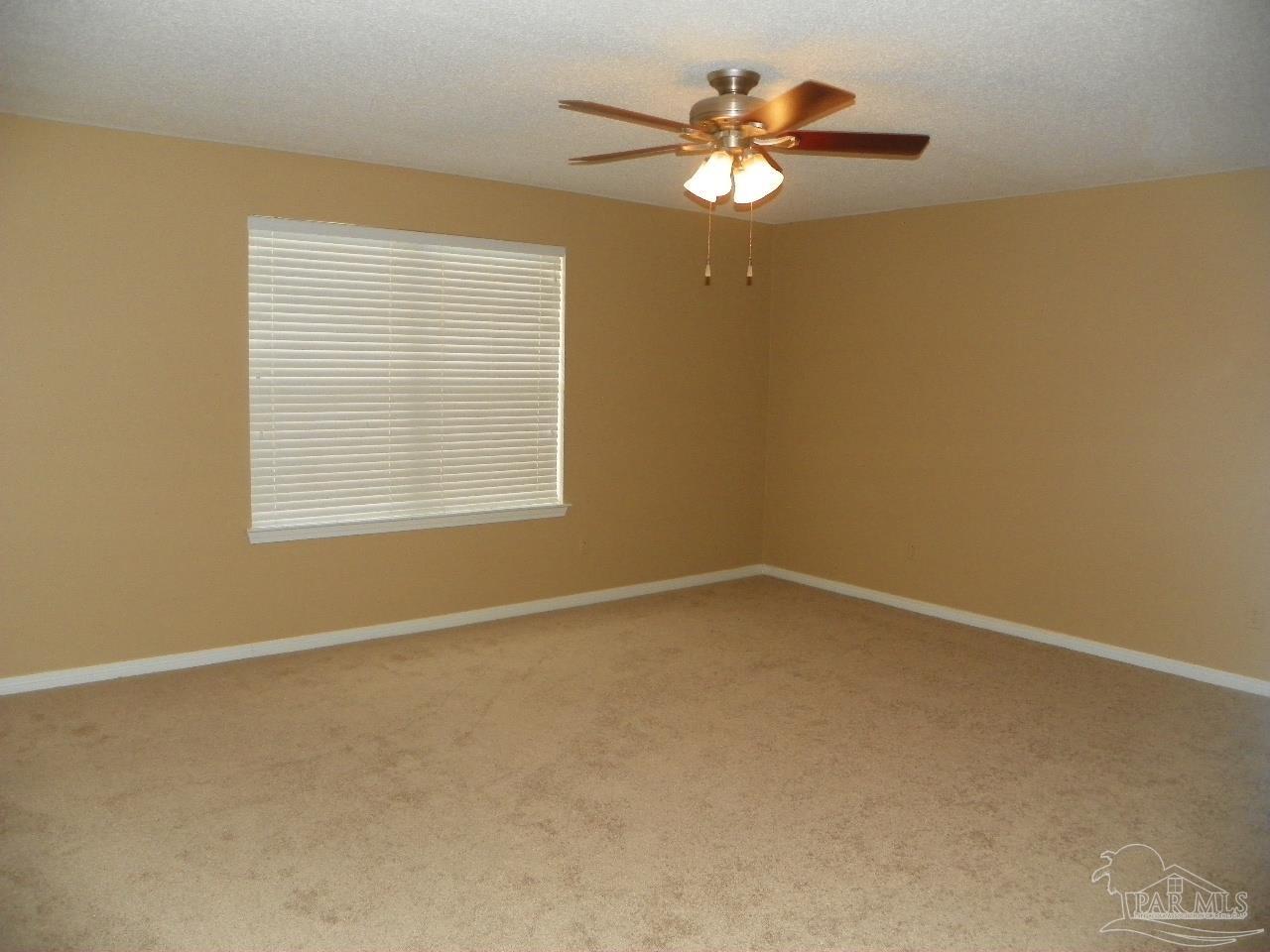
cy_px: 476
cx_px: 635
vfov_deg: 53.1
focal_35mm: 26
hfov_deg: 67.3
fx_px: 954
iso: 200
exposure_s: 1/125
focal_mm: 4.6
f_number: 2.8
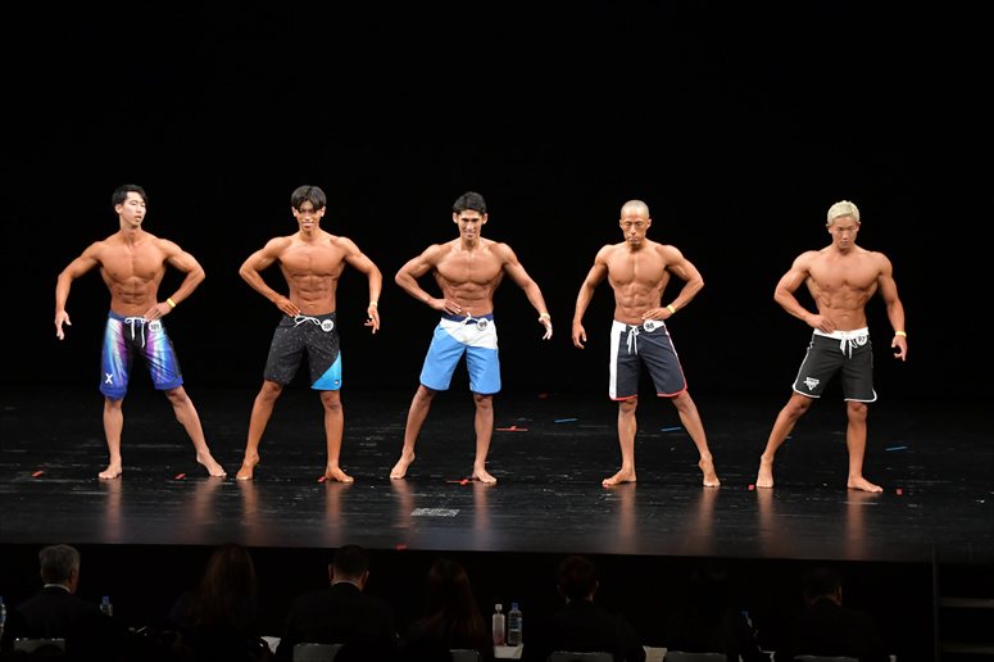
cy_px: 331
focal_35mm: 135
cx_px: 497
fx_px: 3726
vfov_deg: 10.2
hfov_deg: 15.2
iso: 3200
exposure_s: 1/400
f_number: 5.6
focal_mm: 90
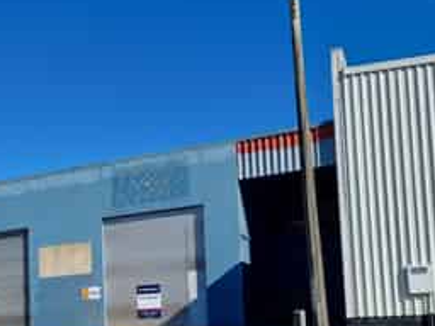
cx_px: 99
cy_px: 276
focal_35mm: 50
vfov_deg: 28.3
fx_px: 628
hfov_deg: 37.1
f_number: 1.8
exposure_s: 1/2568
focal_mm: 5.4
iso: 50
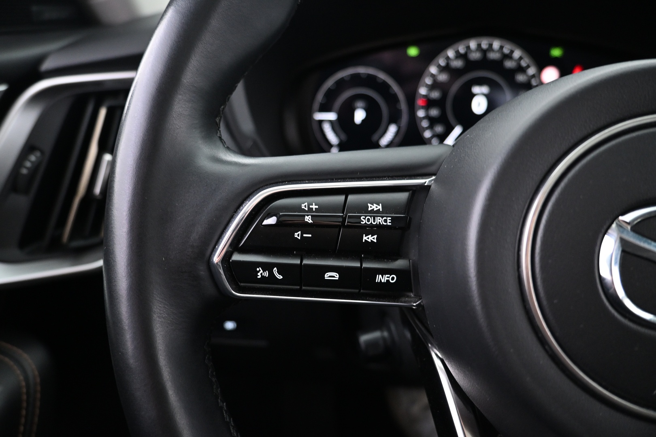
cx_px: 328
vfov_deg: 53.1
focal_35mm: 24
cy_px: 218
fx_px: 437
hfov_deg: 73.7
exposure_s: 1/13
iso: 1600
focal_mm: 16
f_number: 3.5
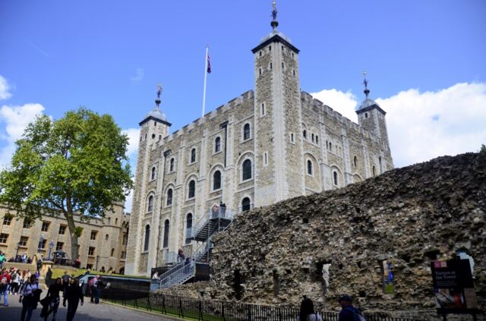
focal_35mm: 27
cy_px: 160
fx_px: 364
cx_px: 243
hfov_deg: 67.5
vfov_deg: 47.7
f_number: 4.5
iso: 200
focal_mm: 18
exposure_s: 1/1250
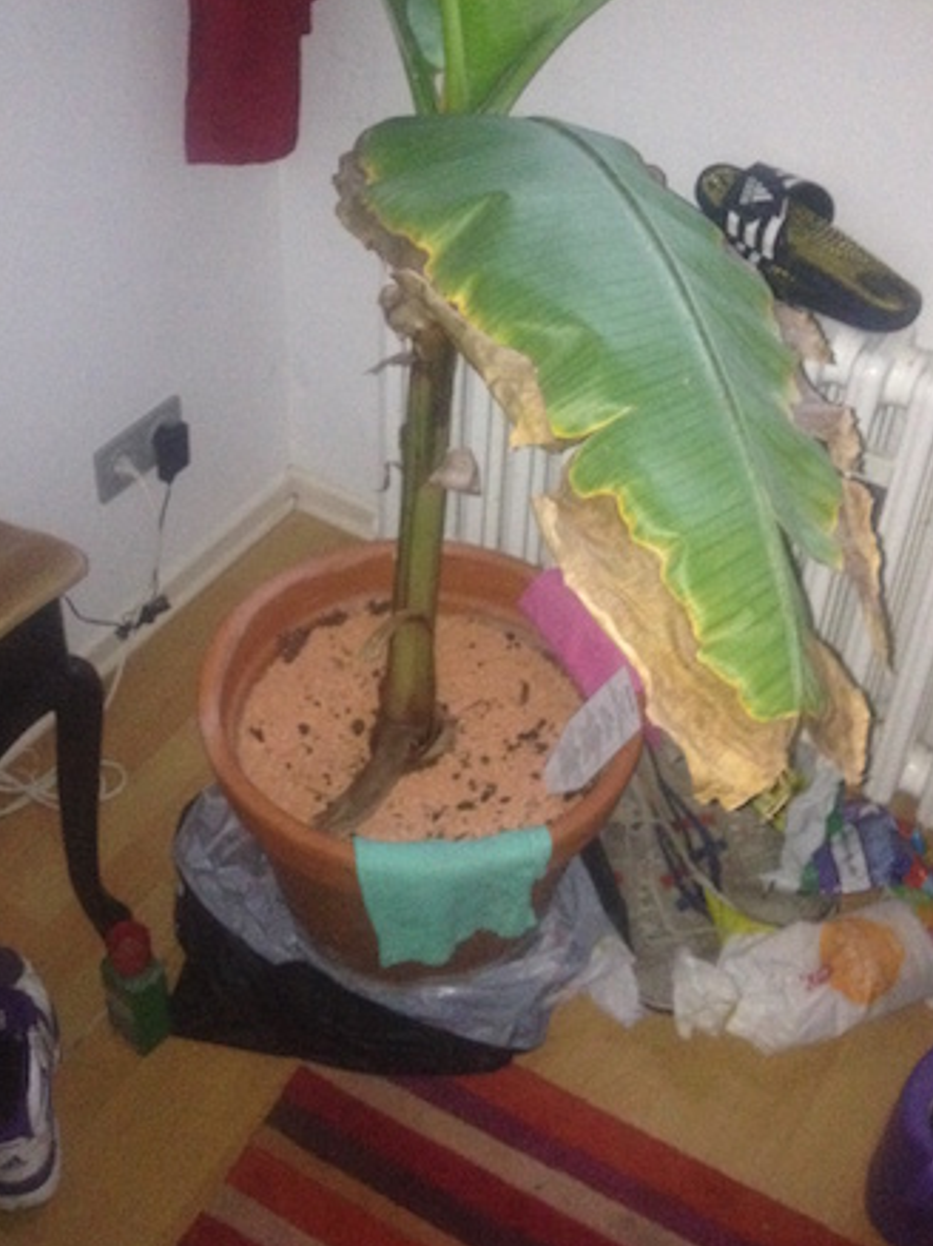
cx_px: 390
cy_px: 455
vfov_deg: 39.4
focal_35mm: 48
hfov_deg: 30.2
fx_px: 1727
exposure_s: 1/16
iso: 400
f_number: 2.4
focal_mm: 4.28
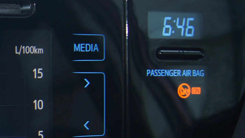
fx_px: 520
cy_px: 160
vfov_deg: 14.7
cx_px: -88
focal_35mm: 80
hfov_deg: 23.0
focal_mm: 18
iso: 100
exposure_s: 1/40
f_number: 4
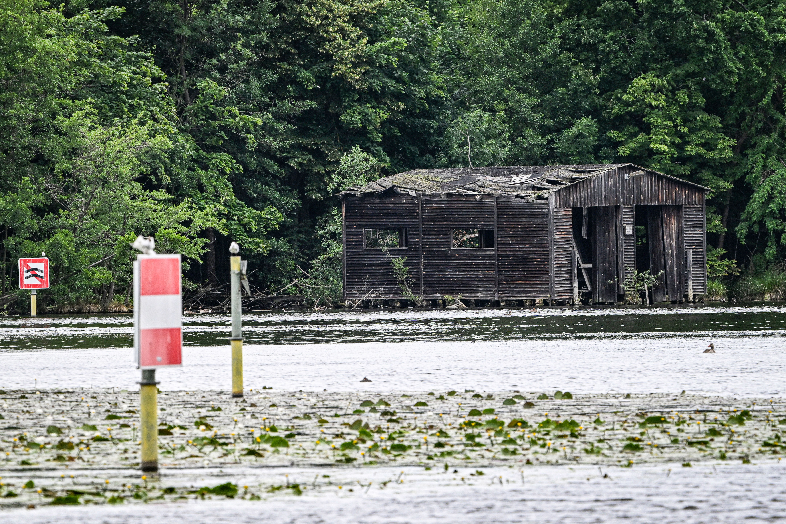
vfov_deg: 3.7
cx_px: 393
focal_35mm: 370
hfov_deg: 5.6
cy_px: 262
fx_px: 8078
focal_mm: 370
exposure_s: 1/640
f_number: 10
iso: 1250
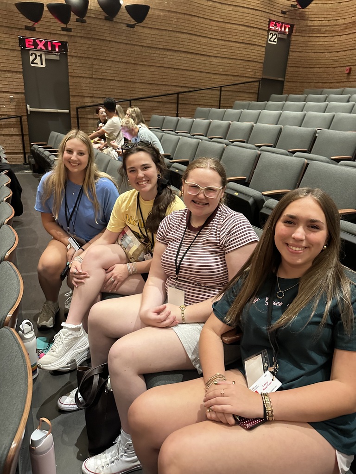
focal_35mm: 24
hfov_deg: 56.8
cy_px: 237
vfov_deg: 71.6
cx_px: 178
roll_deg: -4.4
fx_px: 329
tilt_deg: -19.0
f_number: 1.78
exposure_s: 1/30
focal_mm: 6.86
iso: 1000
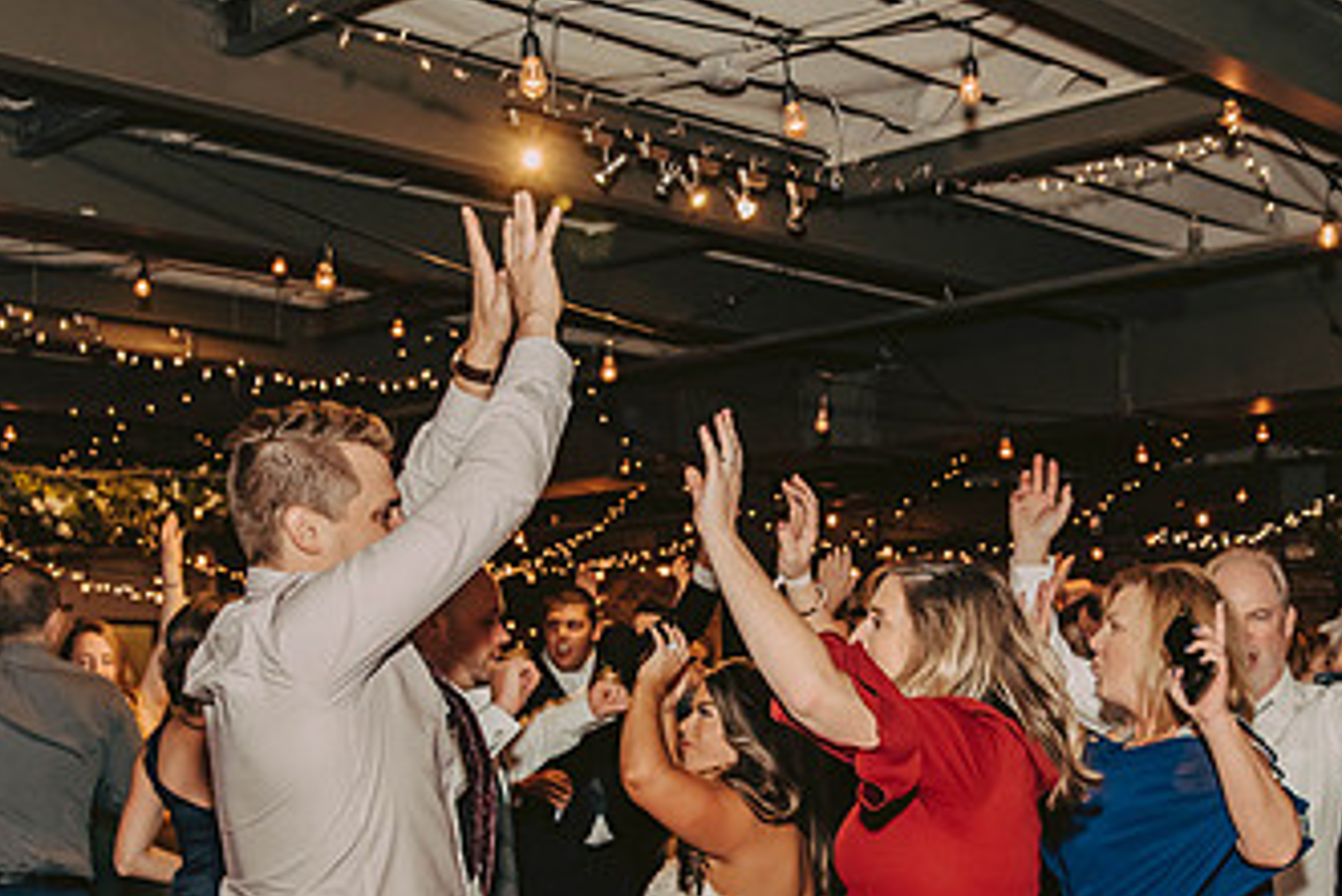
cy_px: 622
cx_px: 916
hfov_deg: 39.7
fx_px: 1827
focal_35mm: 49
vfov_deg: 27.3
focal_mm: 28
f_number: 4
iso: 1250
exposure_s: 1/125
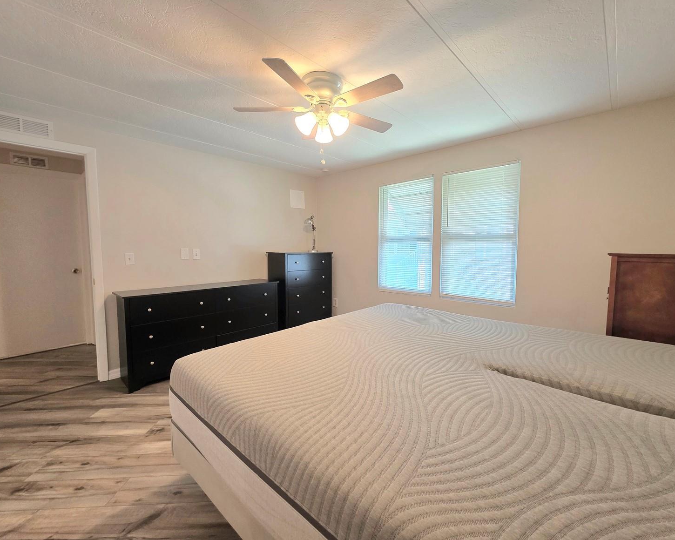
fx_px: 280
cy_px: 269
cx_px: 353
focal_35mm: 14
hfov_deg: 100.6
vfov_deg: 88.0
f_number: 1.9
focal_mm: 2.2
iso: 160
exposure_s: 1/120
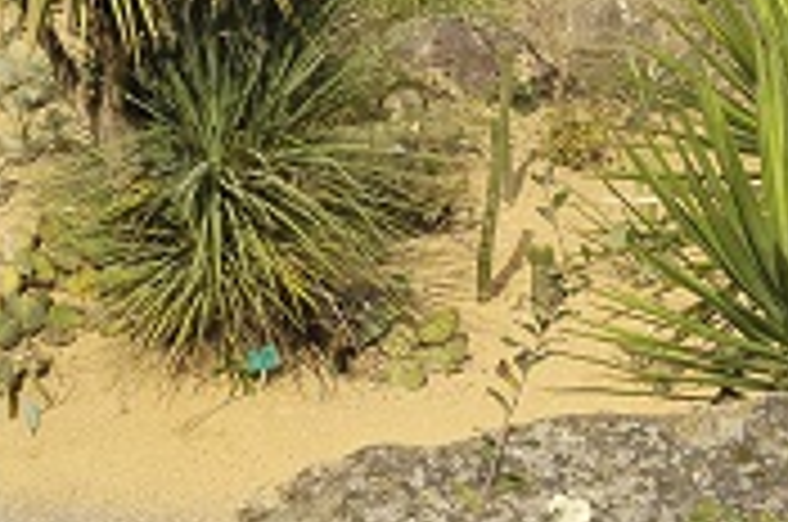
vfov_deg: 9.4
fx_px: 3103
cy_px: -198
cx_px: -491
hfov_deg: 13.4
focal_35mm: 142
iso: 400
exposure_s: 1/500
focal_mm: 22
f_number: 10
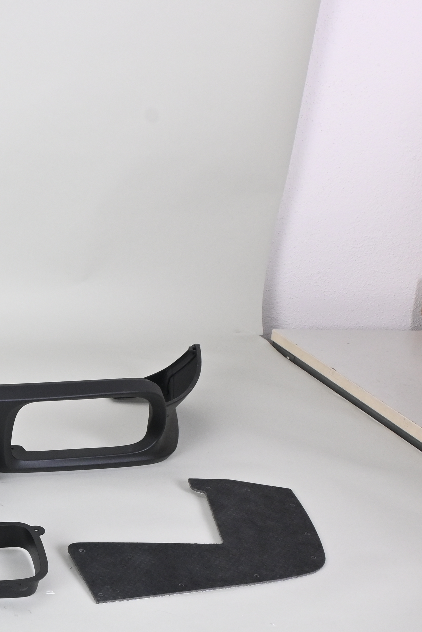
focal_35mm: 70
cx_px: -282
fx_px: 1225
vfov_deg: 28.6
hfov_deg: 16.9
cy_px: 459
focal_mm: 20.5
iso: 400
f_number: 10
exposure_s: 1/160
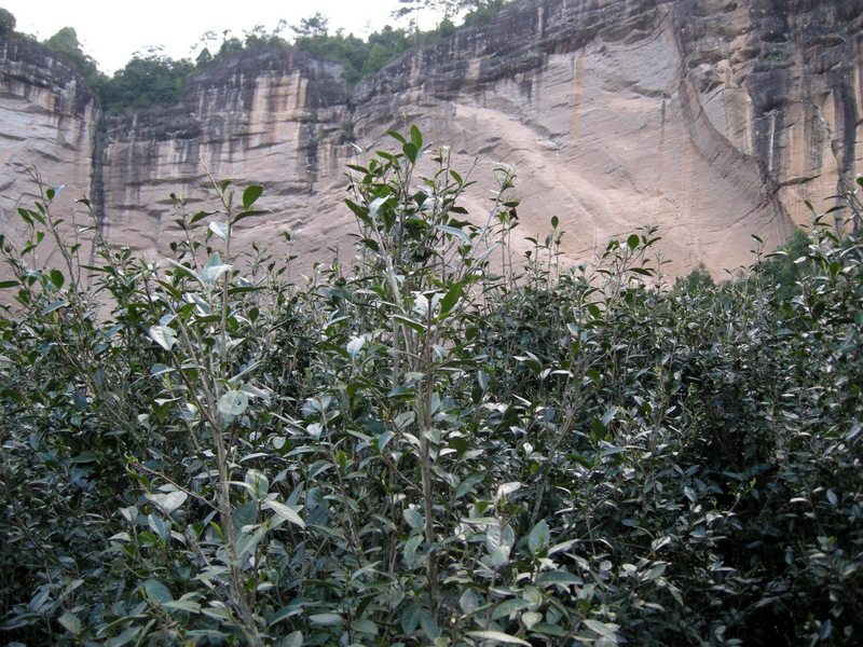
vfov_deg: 40.7
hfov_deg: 52.6
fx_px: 873
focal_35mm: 35
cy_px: 324
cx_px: 432
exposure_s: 1/56.7
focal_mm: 7.5
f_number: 2.7
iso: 120
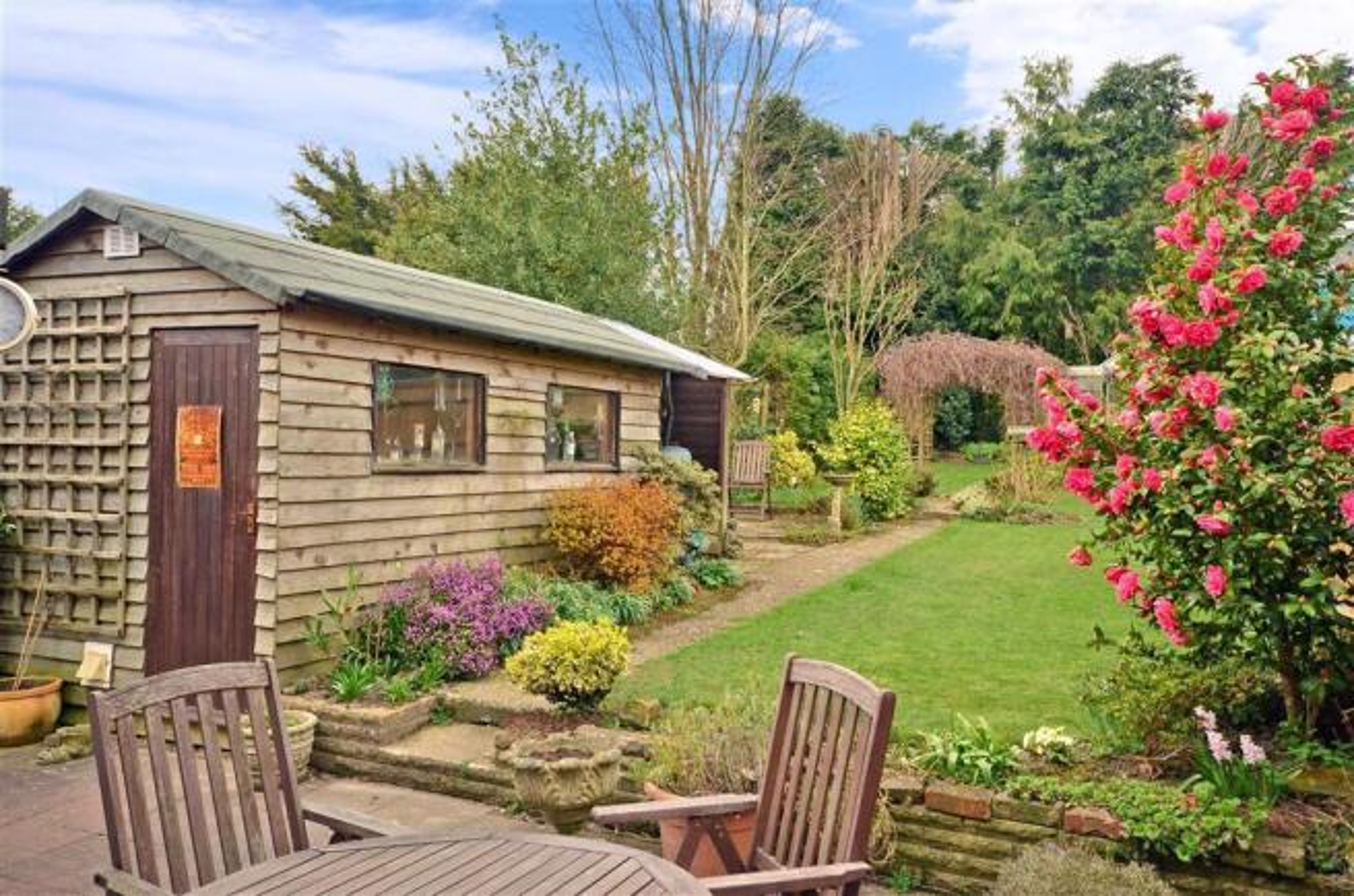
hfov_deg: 62.0
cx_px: 677
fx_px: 1126
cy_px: 448
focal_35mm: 30
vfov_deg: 43.4
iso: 640
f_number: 10
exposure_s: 1/80
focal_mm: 20
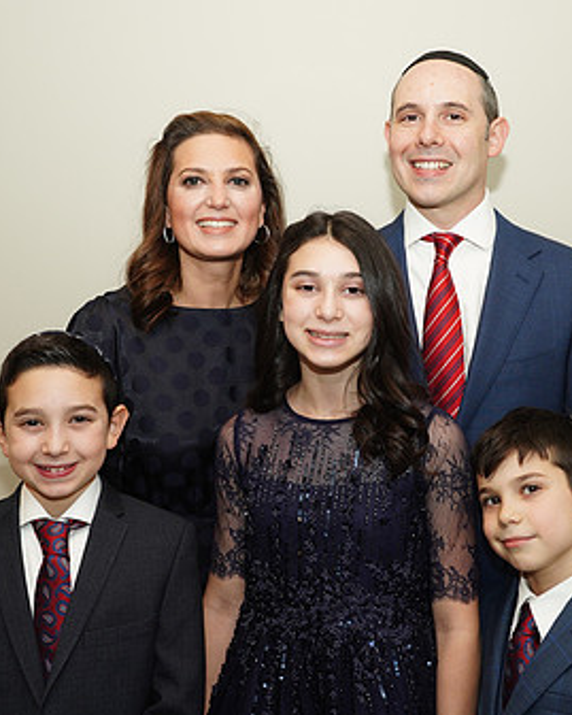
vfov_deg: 39.5
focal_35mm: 47
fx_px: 994
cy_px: 342
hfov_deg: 32.0
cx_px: 336
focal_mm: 29
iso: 800
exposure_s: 1/125
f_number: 5
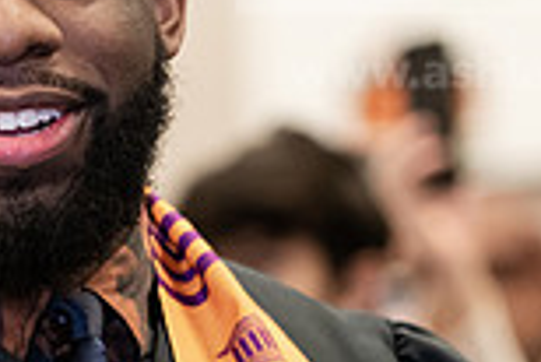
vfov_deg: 3.5
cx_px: 130
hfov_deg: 5.2
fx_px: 5941
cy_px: 146
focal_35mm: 395
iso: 2000
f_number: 3.2
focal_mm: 105
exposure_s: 1/200
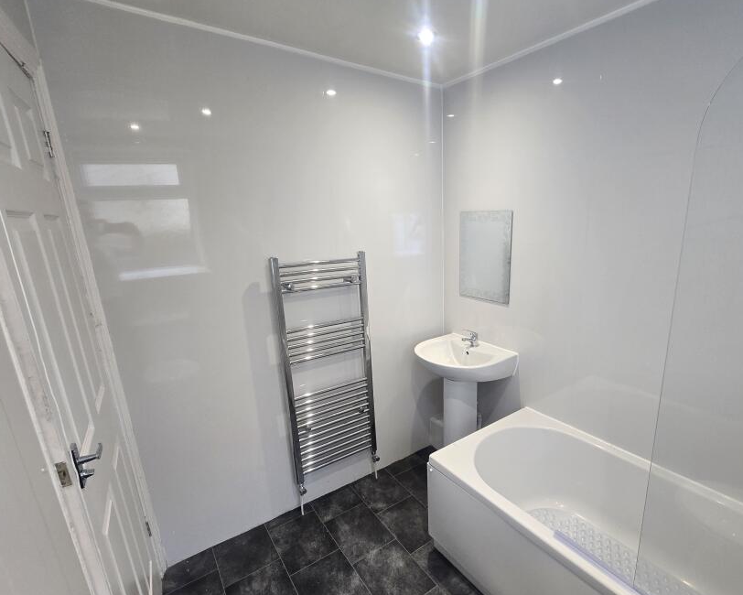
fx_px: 352
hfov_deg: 92.3
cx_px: 432
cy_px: 326
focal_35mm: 16
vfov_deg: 80.2
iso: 100
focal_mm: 2.2
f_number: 2.2
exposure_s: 1/50
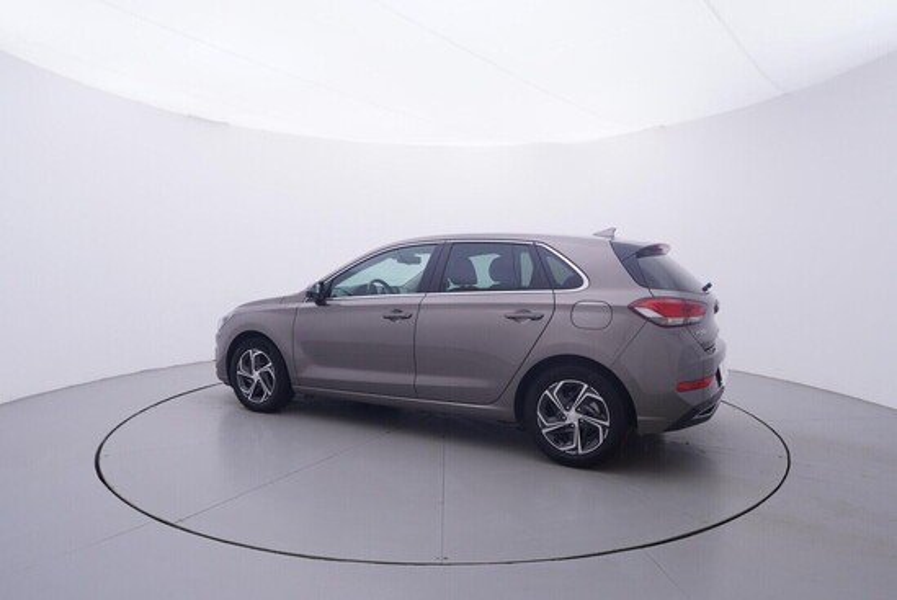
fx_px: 561
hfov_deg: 77.3
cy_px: 300
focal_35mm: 22
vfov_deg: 56.2
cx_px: 448
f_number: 5
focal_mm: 15
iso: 200
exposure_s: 1/80
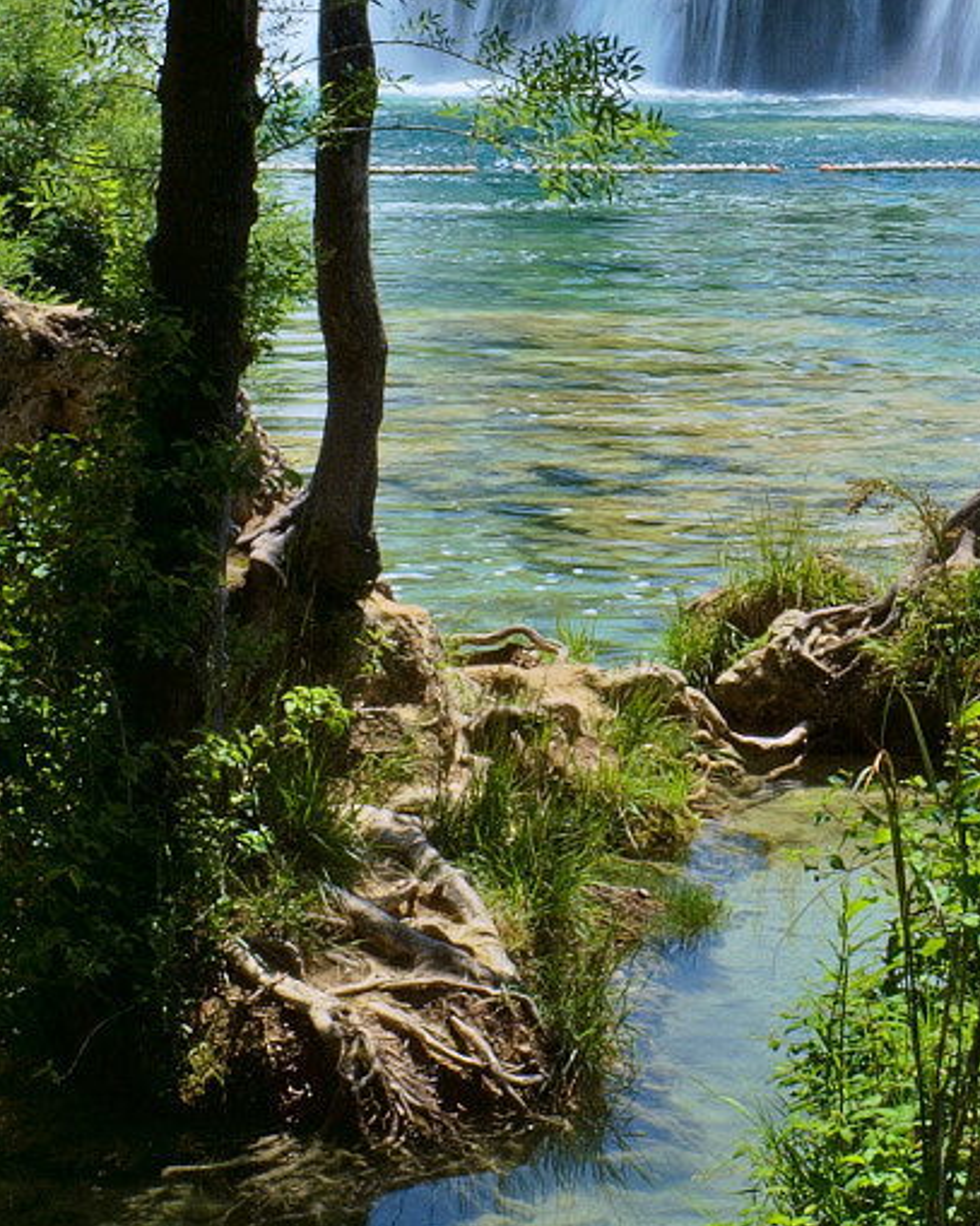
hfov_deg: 13.1
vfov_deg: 16.3
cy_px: 155
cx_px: 768
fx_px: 4243
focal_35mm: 117
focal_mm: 20.5
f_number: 22
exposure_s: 1/10
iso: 200
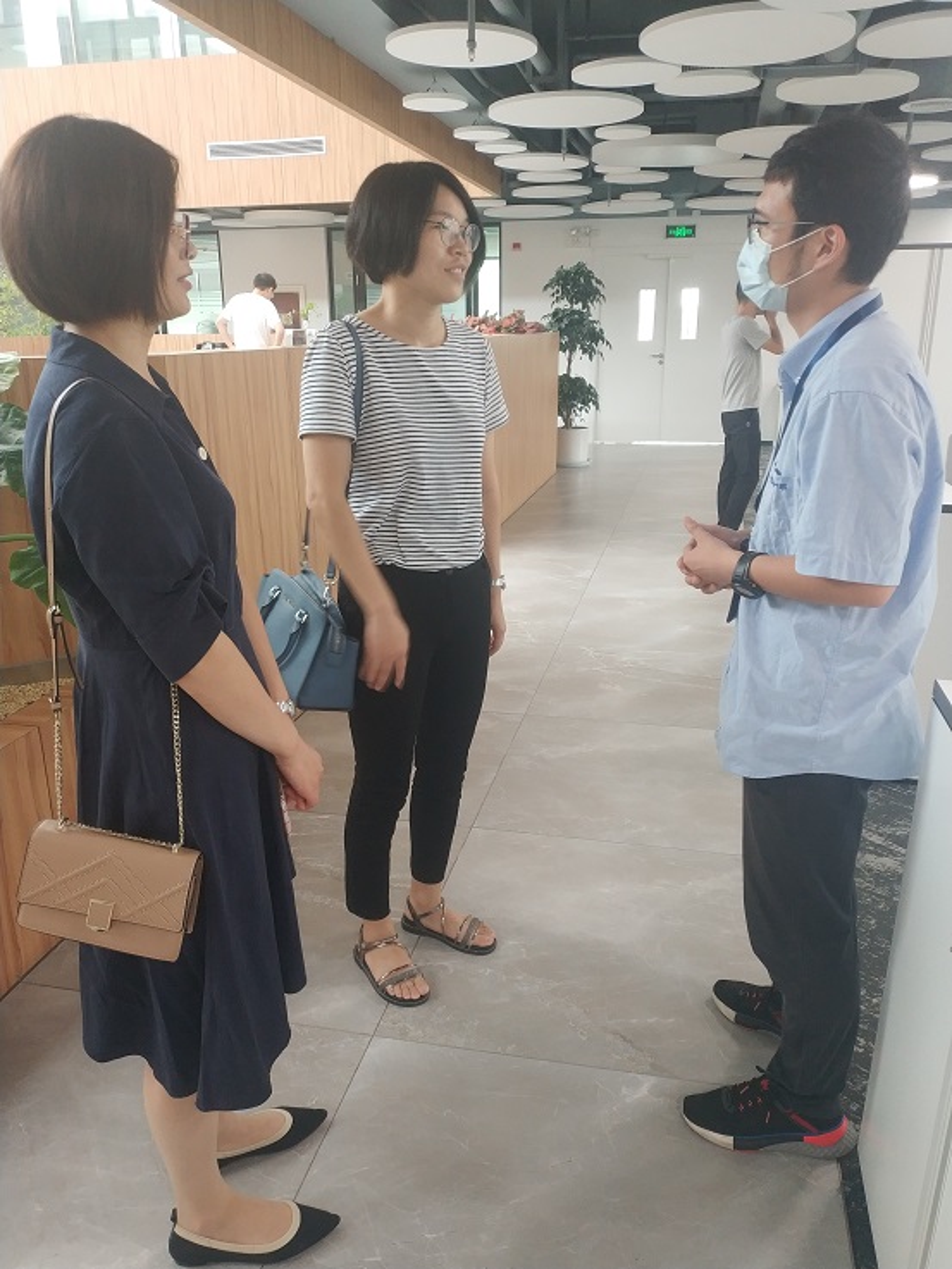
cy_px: 634
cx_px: 476
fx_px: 1173
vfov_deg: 56.8
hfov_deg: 44.2
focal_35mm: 32
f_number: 2
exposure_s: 1/25
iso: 246
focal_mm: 4.5
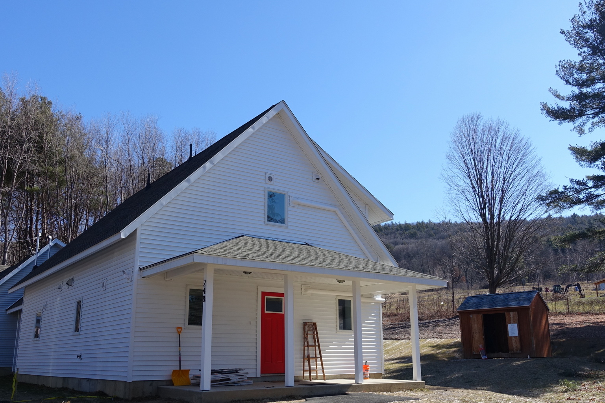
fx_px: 420
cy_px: 203
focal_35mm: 25
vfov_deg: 51.3
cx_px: 312
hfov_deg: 71.5
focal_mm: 8.8
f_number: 5.6
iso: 125
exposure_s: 1/400
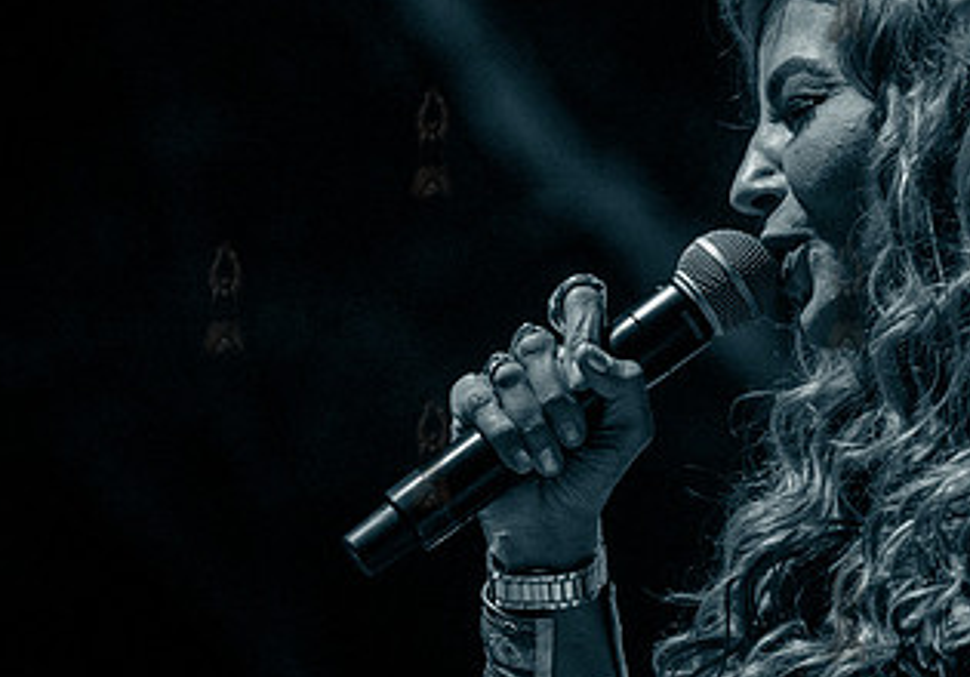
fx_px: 9625
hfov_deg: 5.8
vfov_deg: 4.0
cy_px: 238
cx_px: 848
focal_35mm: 352
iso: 4000
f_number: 4.5
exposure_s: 1/500
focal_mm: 170
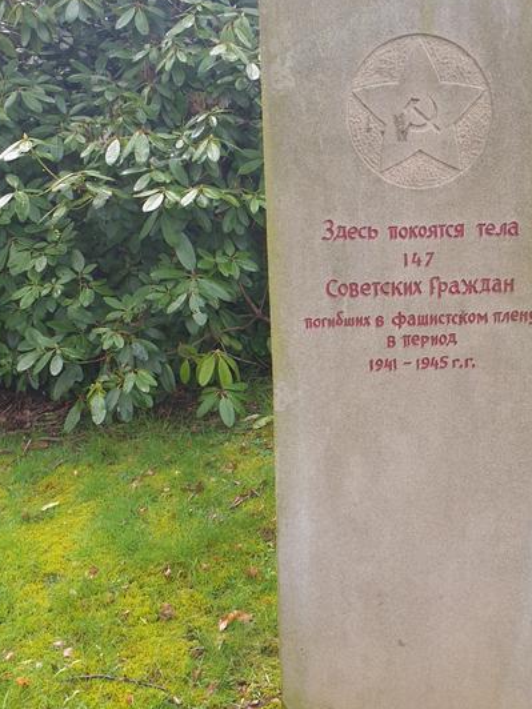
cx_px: 407
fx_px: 902
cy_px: 372
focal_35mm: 44
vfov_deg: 42.9
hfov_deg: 32.2
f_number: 2.4
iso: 50
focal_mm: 4.3
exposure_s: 1/111
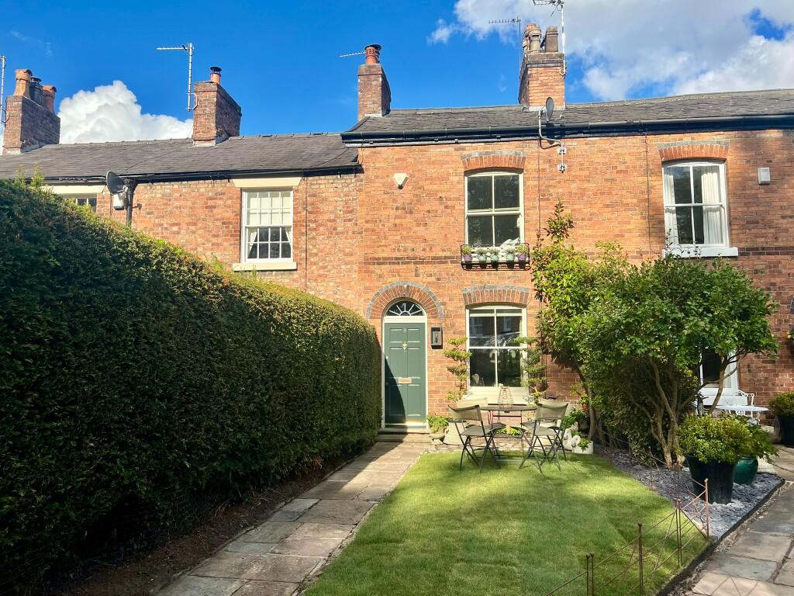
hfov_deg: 67.3
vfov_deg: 53.1
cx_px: 397
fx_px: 596
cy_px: 298
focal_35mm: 26
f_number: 1.5
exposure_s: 1/2762
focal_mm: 5.7
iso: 50
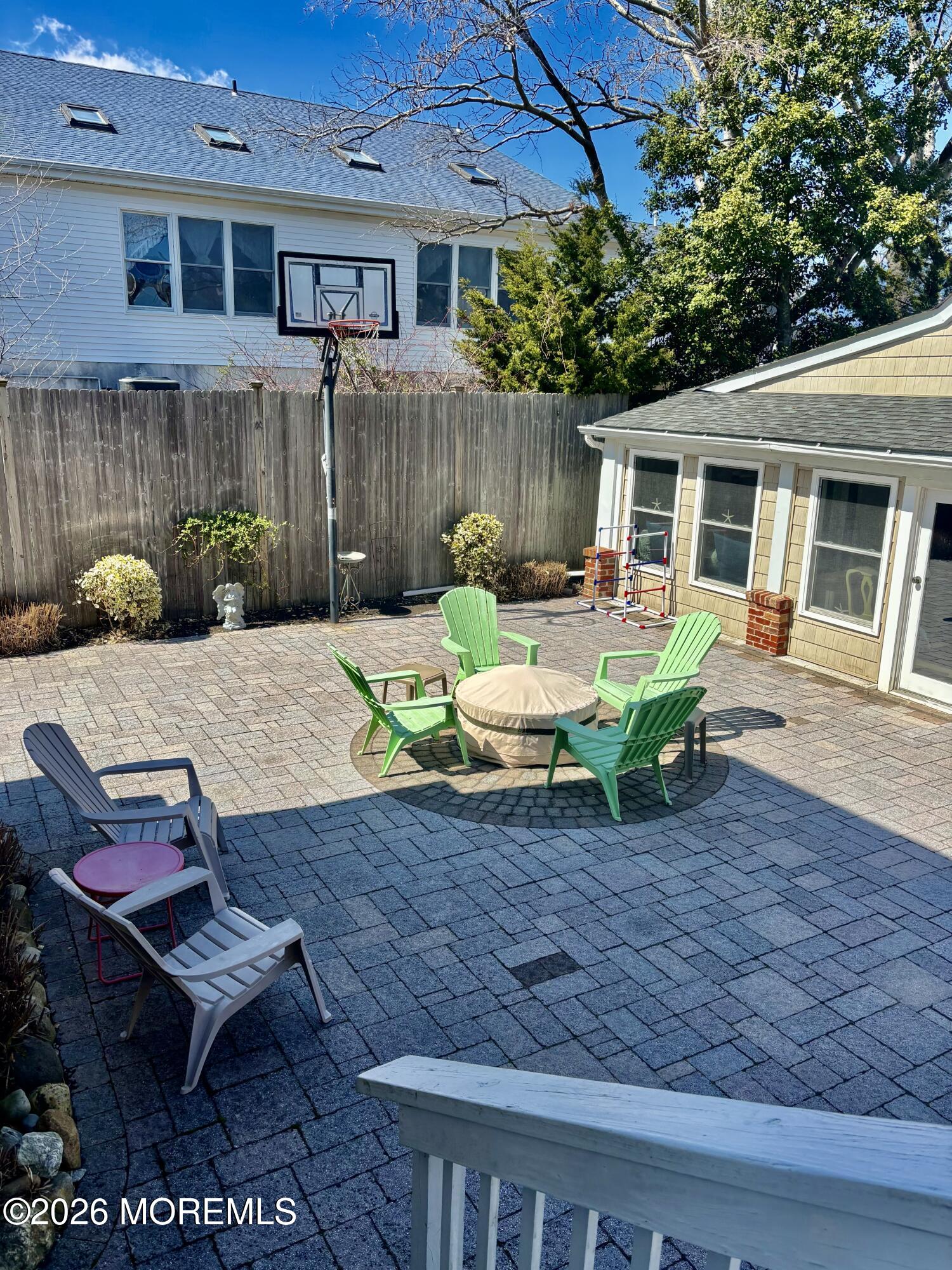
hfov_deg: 53.1
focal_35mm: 26
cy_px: 635
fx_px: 953
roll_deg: -0.9
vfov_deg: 67.3
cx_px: 476
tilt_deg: -13.8
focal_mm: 5.96
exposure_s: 1/2342
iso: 50
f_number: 1.6
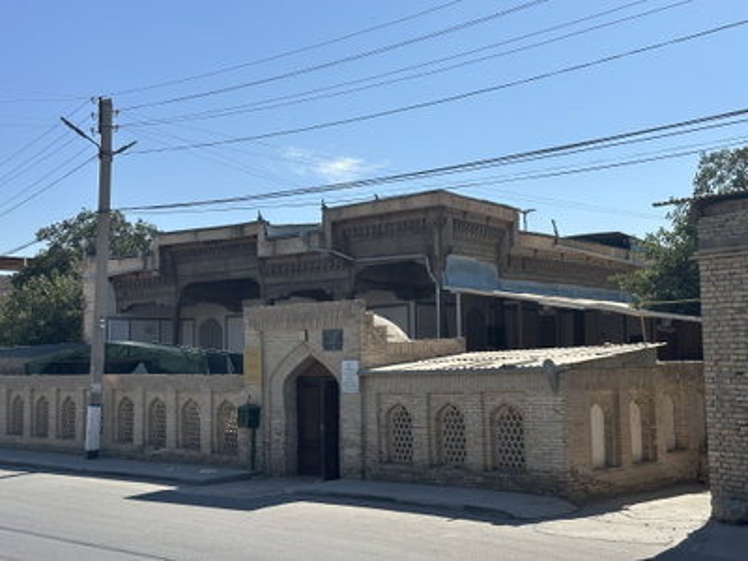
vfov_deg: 30.3
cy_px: 280
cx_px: 374
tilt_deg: +4.2
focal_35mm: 48
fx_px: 1037
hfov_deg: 39.7
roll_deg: +0.8
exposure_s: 1/5882
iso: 64
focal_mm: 6.86
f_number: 1.78
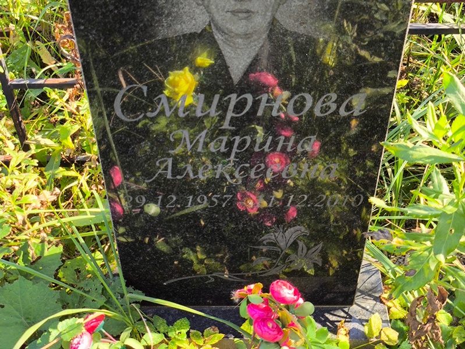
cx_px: 232
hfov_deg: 38.2
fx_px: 672
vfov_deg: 29.1
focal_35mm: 50
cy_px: 174
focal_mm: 4.71
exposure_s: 1/290
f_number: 1.7
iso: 50
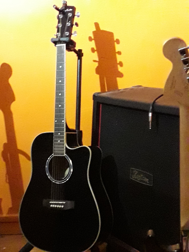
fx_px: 197
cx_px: 94
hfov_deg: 51.4
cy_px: 126
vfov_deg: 65.3
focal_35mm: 27
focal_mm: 3.6
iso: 800
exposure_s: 1/17
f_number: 1.9
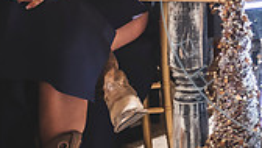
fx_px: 1760
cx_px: 398
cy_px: -144
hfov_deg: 8.3
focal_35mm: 253
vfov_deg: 4.7
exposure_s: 1/100
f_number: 2.8
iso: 800
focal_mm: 70
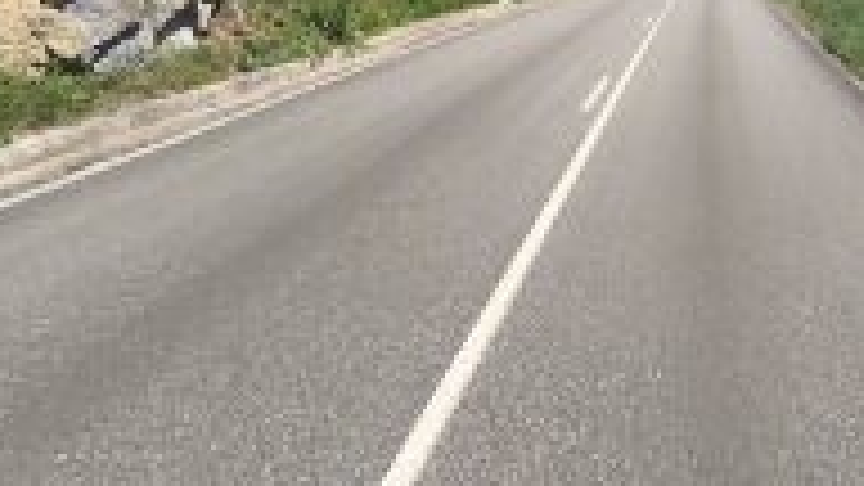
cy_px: 9
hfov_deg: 52.8
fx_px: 779
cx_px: 734
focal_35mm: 34
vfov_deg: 32.1
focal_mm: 1.91
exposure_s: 1/909
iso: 50
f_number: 2.2
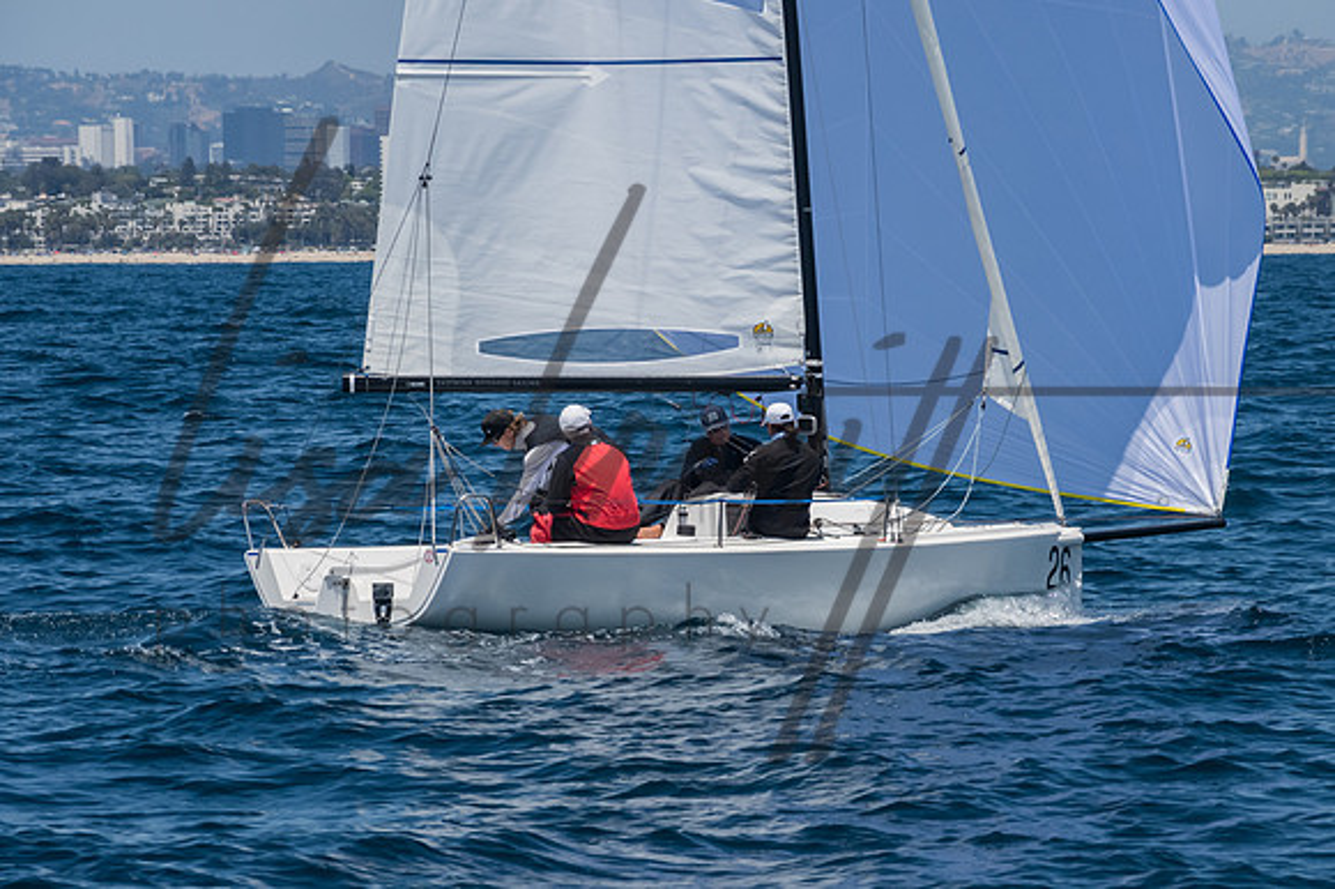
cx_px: 668
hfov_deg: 8.3
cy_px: 444
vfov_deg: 5.5
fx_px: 9203
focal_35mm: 248
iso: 640
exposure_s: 1/1000
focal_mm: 165
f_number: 14
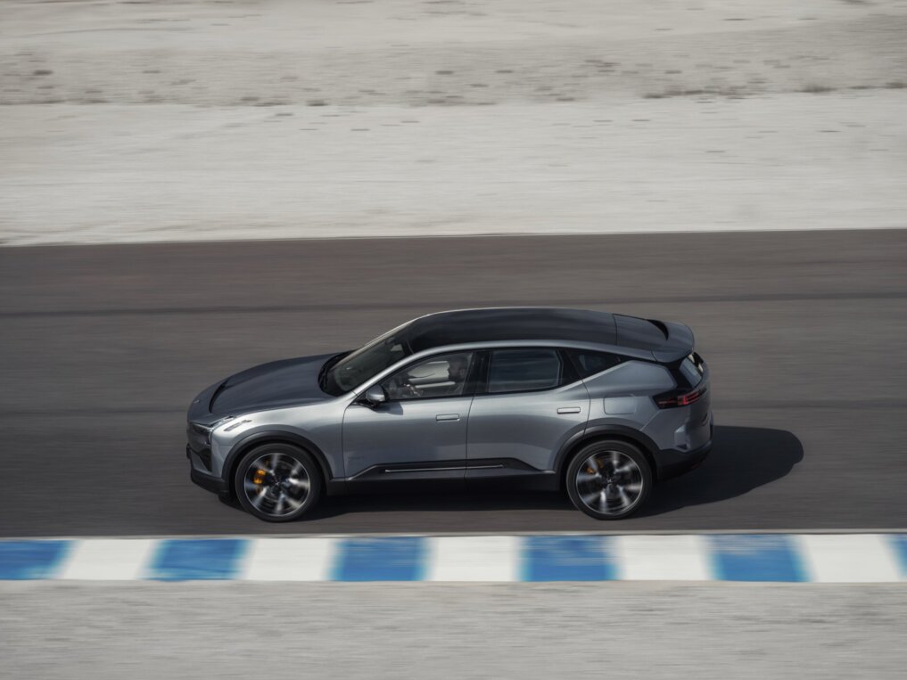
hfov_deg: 24.4
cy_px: 343
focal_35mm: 80
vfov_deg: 18.4
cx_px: 452
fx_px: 2096
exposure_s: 1/80
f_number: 8
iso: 80
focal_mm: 100
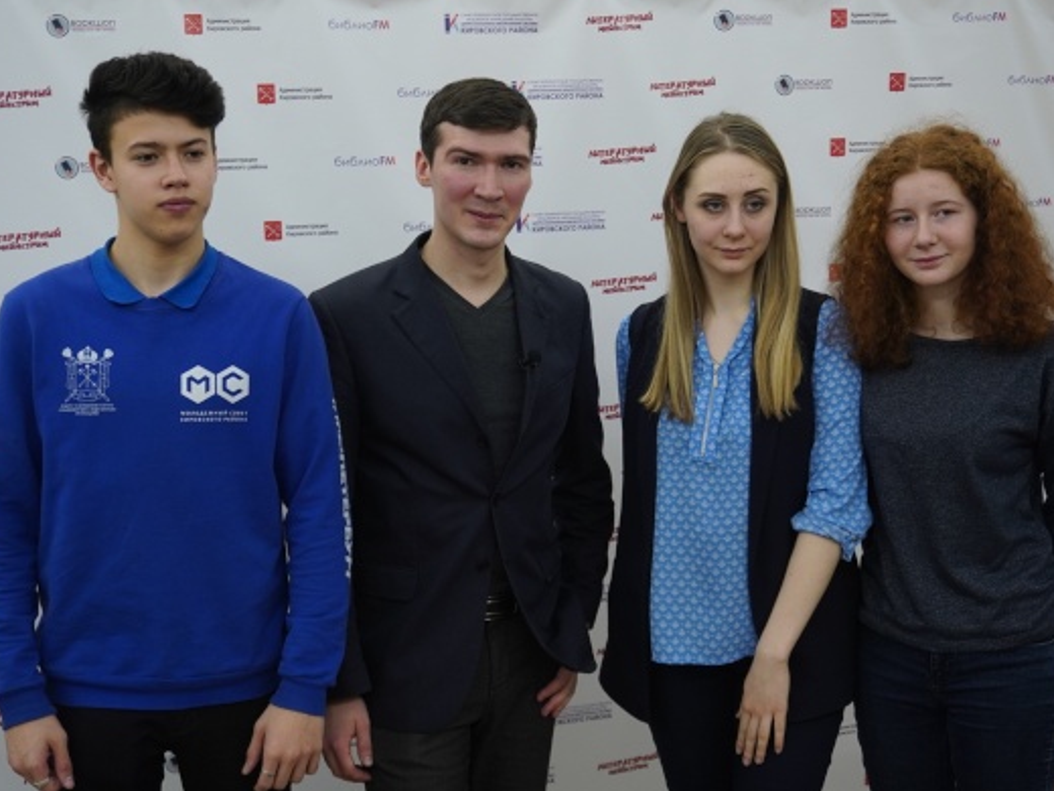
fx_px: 1570
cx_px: 519
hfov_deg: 37.1
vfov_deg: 28.3
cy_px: 400
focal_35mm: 52
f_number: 5
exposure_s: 1/50
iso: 500
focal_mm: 31
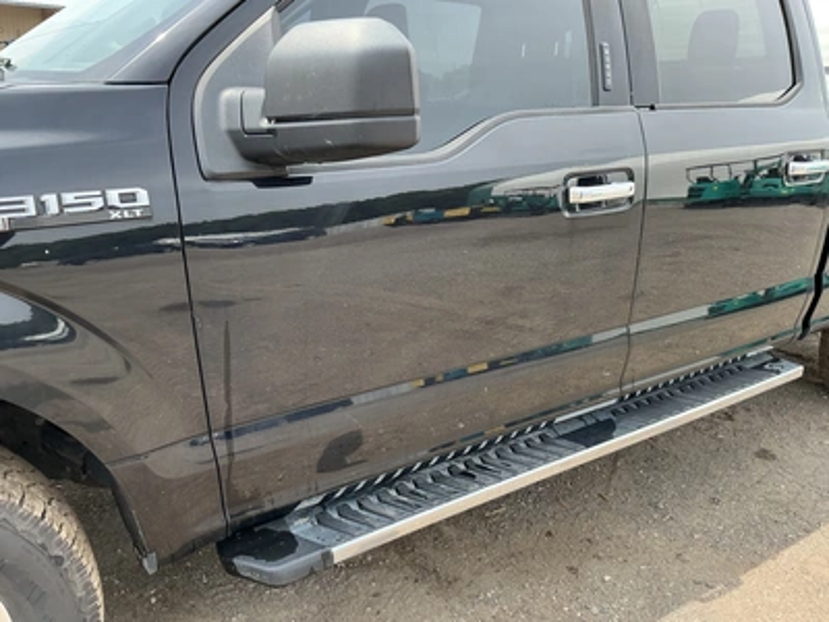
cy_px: 311
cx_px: 414
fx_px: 671
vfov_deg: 49.7
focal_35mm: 28
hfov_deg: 63.4
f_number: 1.8
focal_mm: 3
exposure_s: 1/286
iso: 25
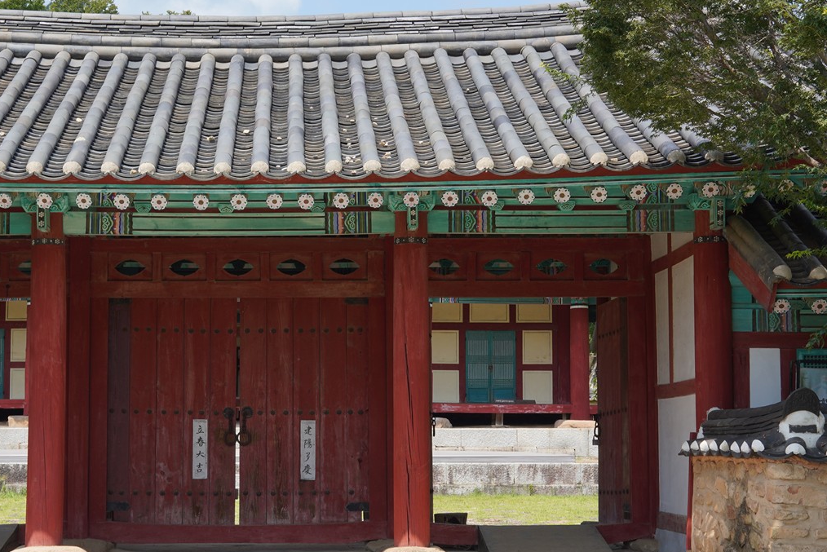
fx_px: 1586
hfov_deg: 29.0
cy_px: 306
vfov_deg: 19.7
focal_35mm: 69
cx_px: 270
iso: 100
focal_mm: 35
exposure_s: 1/100
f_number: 11
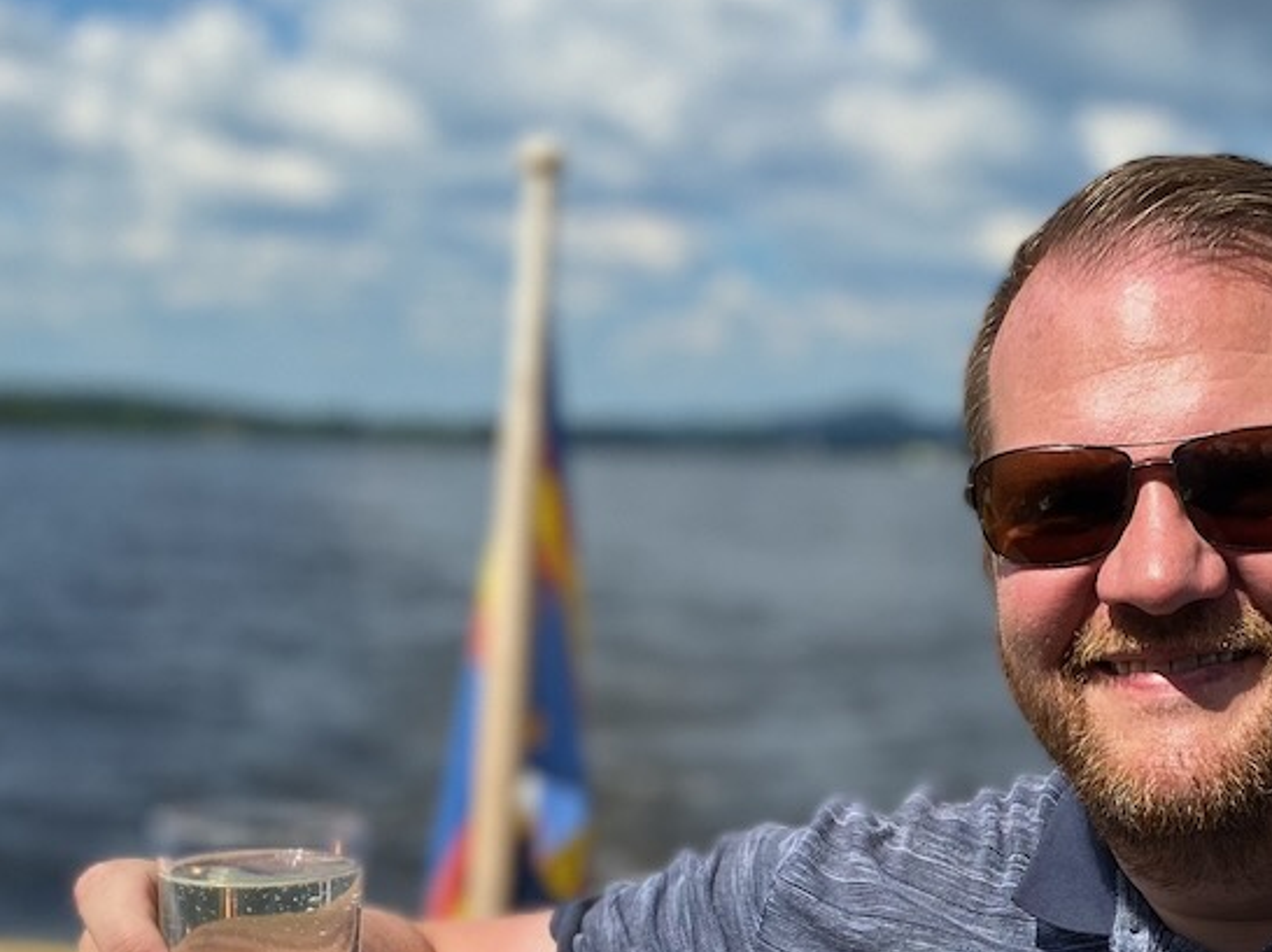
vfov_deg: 23.2
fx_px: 2241
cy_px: 915
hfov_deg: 30.9
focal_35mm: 61
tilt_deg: -9.9
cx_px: 1020
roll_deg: -2.1
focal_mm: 4.25
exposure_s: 1/2890
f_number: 1.8
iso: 32
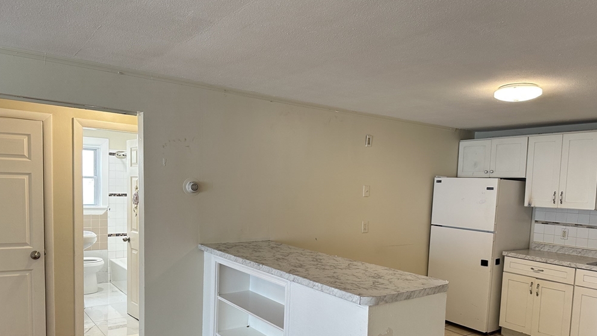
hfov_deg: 69.9
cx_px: 300
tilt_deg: -2.6
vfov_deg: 42.4
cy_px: 219
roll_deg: -2.8
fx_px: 427
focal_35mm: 27
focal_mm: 6.86
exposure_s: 1/60
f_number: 1.78
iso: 160
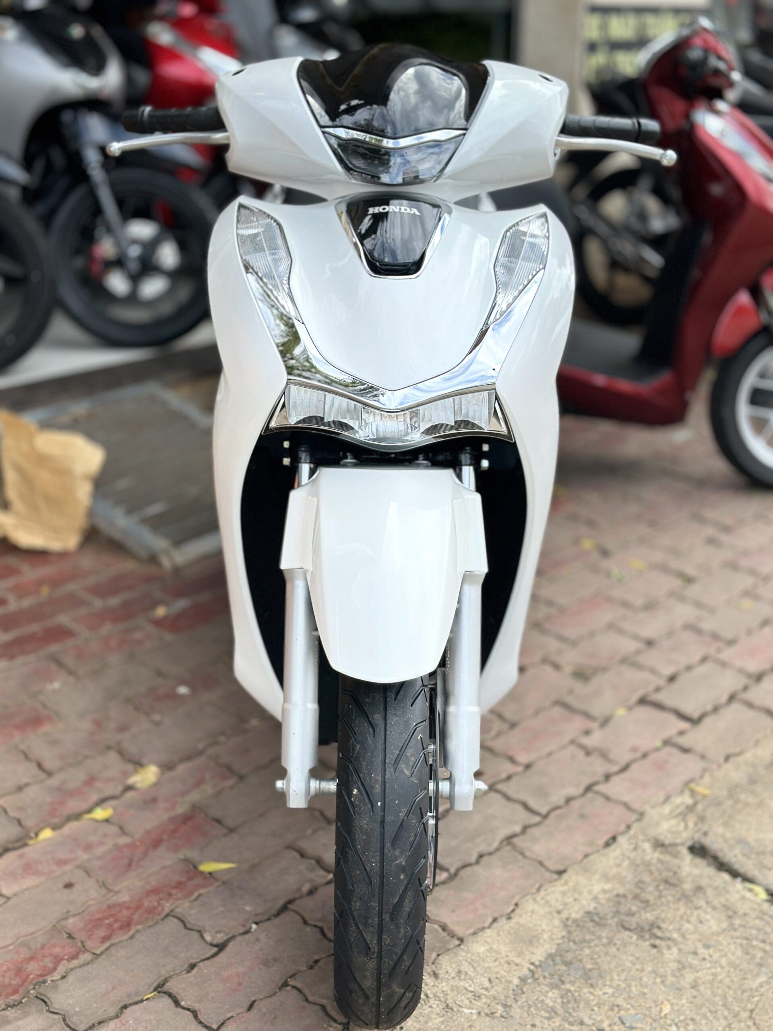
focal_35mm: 48
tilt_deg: -17.8
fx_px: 1429
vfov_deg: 39.7
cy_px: 516
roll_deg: -0.3
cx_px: 386
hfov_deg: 30.3
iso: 80
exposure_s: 1/1376
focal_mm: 6.86
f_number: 1.78
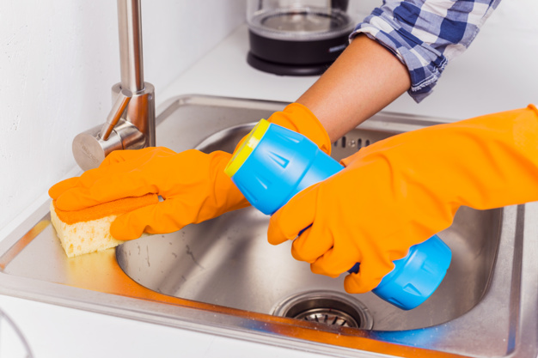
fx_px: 747
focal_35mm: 50
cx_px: 269
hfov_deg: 39.6
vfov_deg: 27.0
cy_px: 179
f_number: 6.3
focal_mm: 50
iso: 100
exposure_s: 1/160
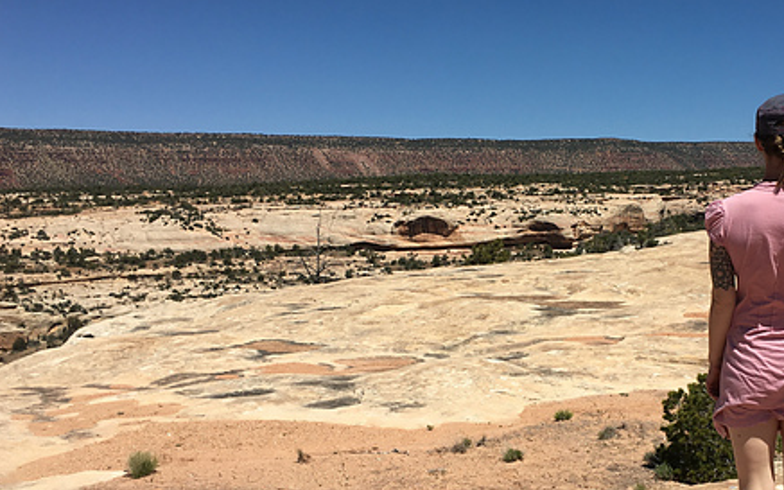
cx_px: 538
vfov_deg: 28.5
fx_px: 961
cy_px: 311
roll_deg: -2.4
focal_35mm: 45
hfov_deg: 43.6
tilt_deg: -7.8
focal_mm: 4.15
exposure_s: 1/2653
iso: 25
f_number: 2.2
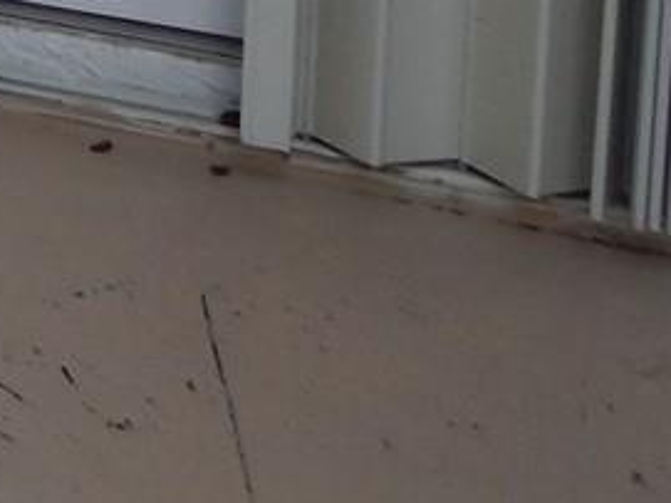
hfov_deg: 11.4
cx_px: -1067
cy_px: -538
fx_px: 2635
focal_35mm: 136
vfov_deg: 10.0
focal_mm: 4
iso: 125
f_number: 3
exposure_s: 1/400
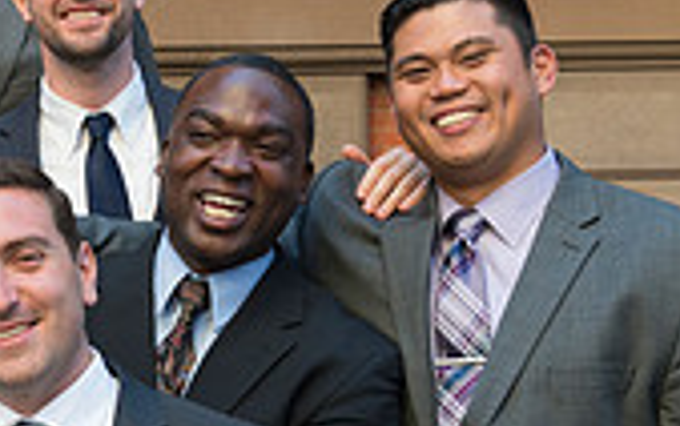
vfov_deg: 8.1
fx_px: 2987
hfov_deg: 12.8
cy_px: 376
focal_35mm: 161
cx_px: -54
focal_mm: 44
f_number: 8
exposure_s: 1/100
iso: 800
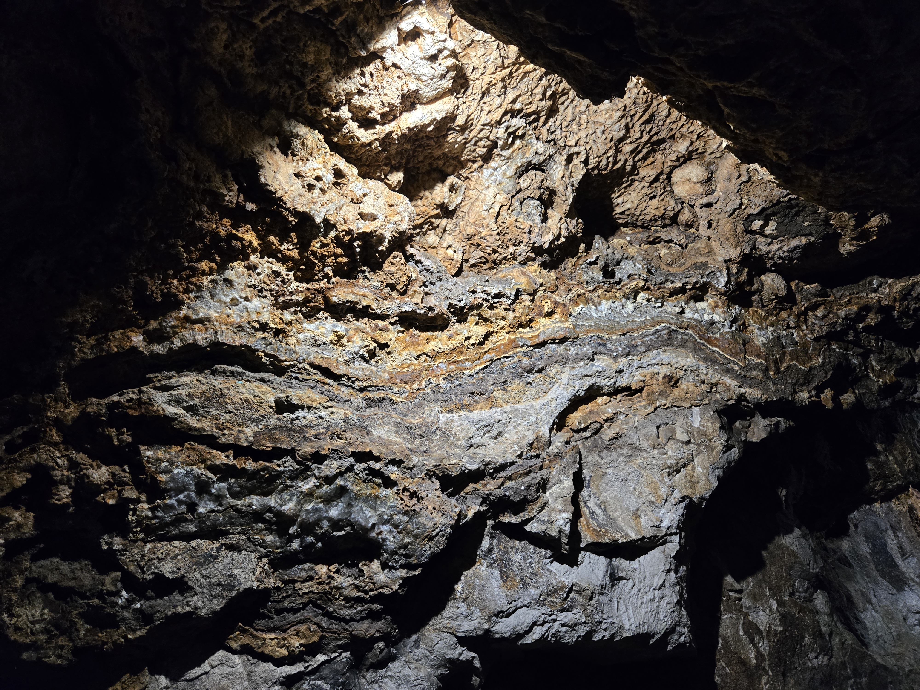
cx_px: 460
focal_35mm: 23
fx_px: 611
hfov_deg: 73.9
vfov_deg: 58.9
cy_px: 345
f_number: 1.8
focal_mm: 5.4
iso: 500
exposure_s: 1/100
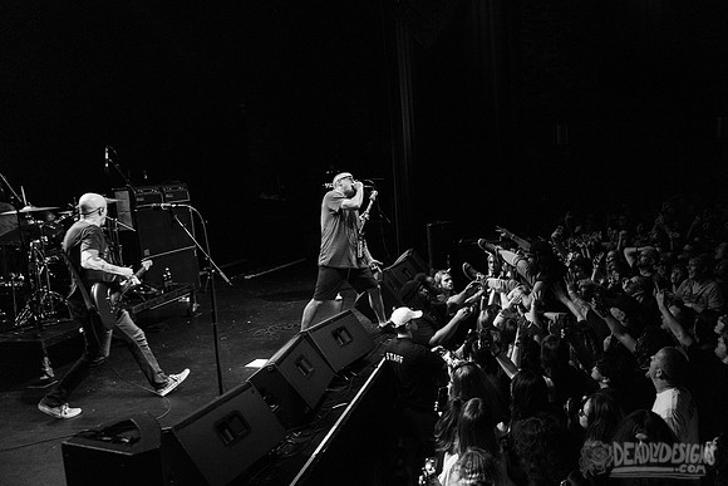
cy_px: 243
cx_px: 460
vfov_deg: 43.2
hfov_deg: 60.5
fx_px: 613
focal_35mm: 30
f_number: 3.2
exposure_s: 1/125
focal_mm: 24
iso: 3200
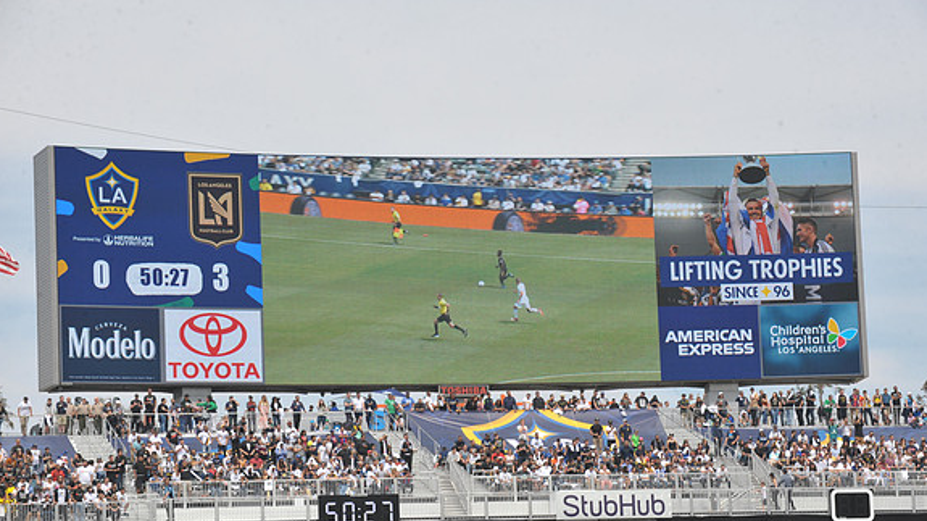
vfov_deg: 9.2
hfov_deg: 16.3
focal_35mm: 132
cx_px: 463
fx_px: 3244
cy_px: 308
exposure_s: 1/500
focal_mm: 125
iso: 320
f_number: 11
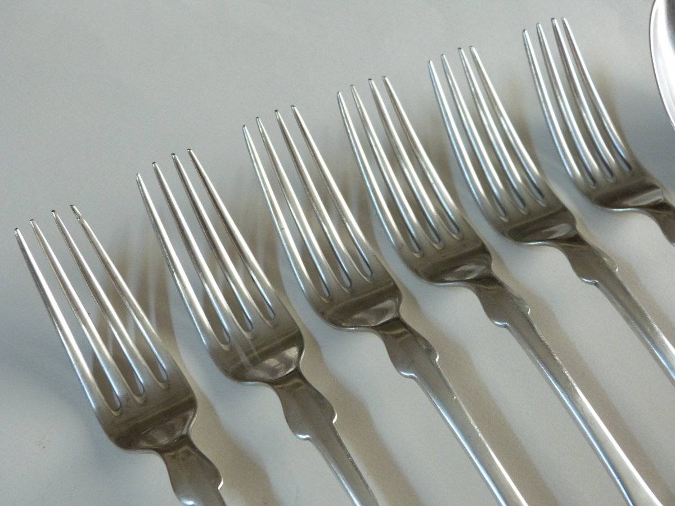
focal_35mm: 40
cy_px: 253
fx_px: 780
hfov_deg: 46.8
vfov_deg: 36.0
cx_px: 338
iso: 400
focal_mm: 7.1
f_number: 3.1
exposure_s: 1/30
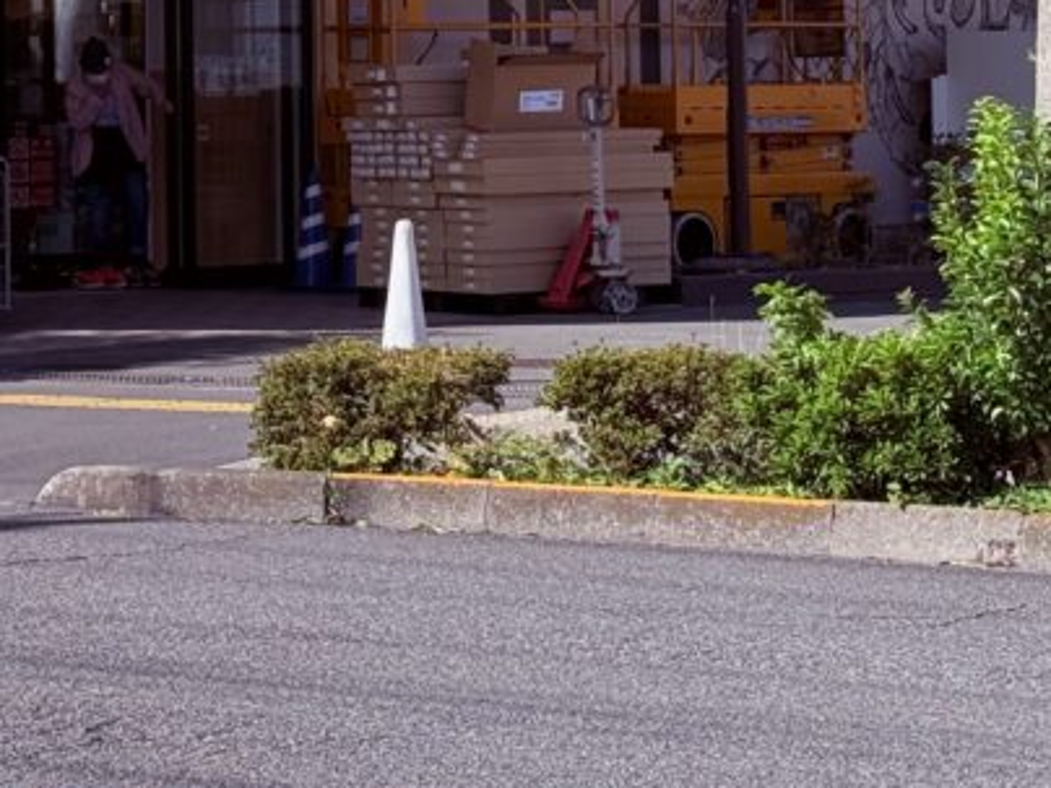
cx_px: 78
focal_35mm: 152
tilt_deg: +4.4
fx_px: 4615
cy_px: -296
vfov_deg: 9.6
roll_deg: +0.7
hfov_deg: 12.9
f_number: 1.78
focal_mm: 6.76
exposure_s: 1/2865
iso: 80
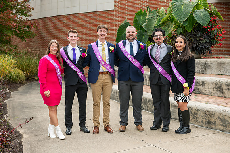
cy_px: 76
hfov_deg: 38.2
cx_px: 115
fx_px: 332
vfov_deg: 26.0
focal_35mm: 52
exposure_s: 1/320
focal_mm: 52
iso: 160
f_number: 4.5
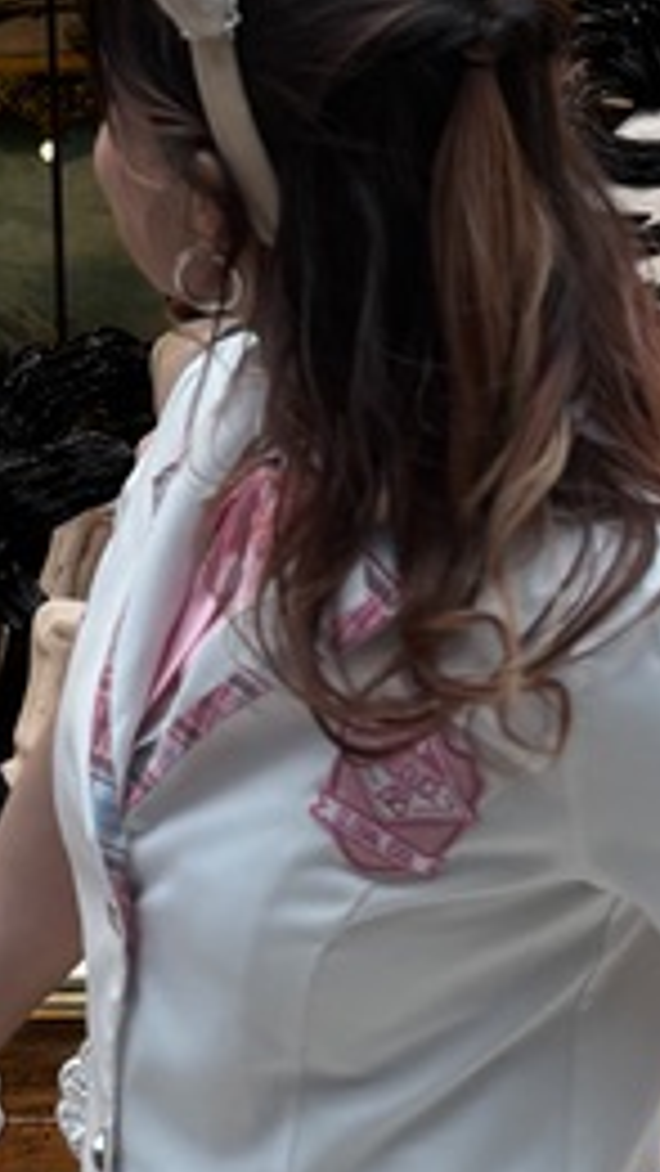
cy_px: 184
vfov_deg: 19.0
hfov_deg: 10.9
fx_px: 3450
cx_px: 202
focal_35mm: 111
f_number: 1.6
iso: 80
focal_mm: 5.96
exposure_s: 1/120
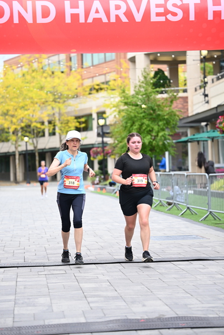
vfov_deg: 23.6
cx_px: 112
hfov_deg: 15.9
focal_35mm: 86
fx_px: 802
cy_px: 168
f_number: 2.8
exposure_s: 1/1600
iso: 640
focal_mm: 86
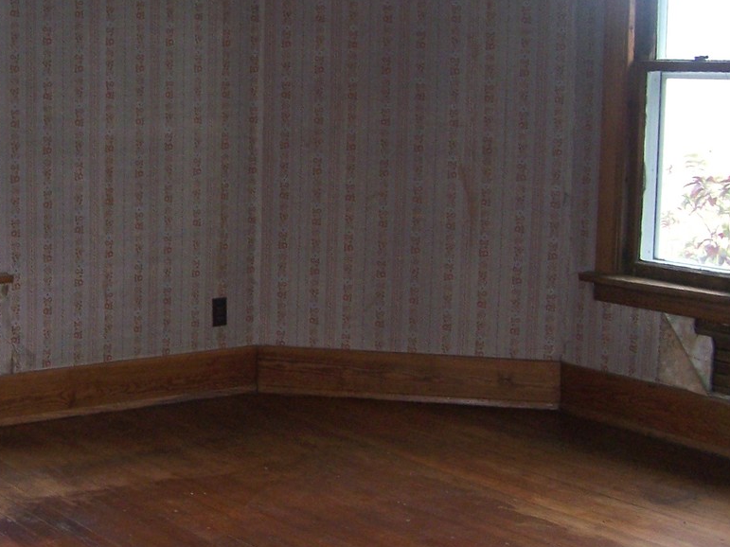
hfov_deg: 26.7
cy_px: 244
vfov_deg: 20.7
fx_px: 1497
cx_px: 107
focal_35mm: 71
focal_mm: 6.3
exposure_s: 1/60
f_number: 2.8
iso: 140
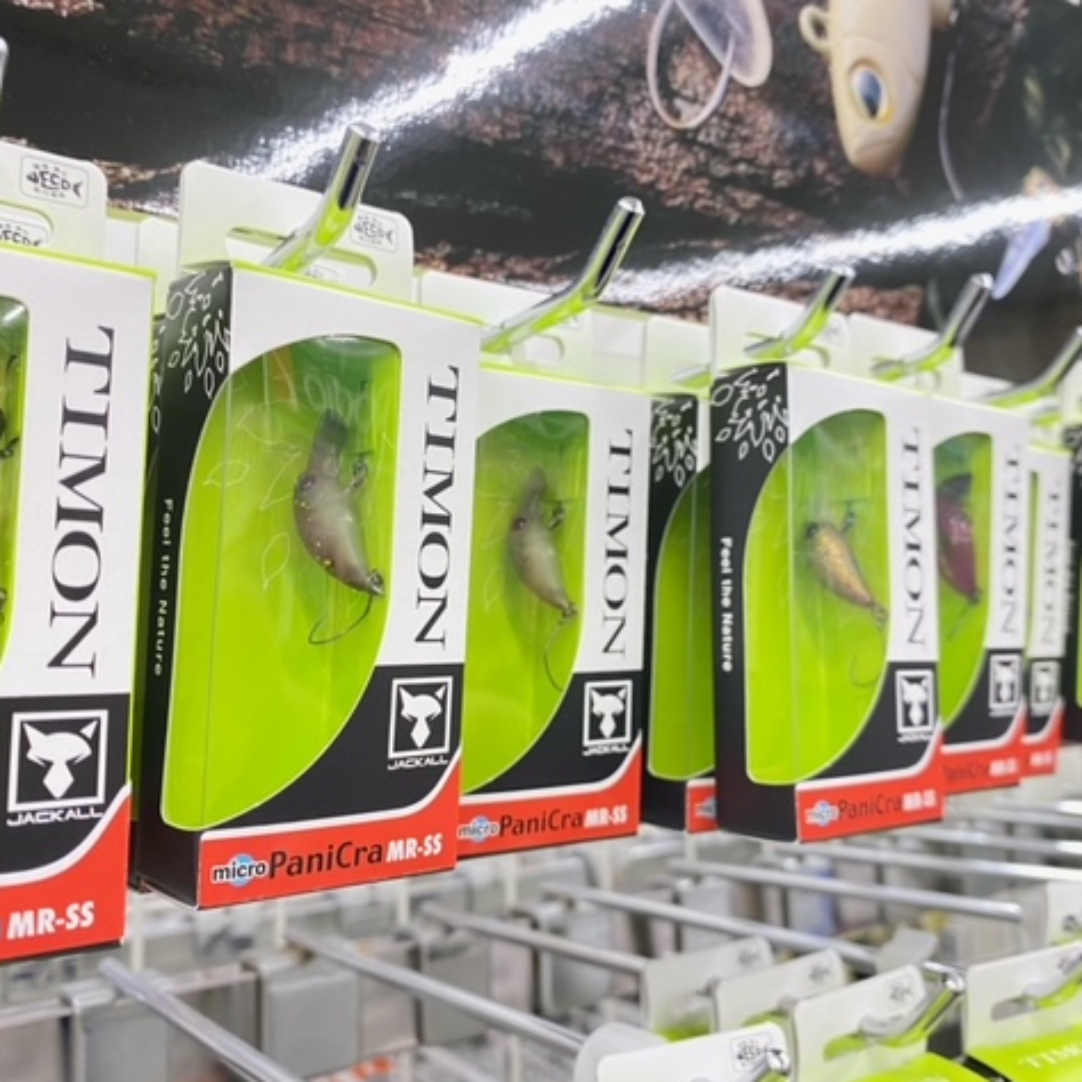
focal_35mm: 31
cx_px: 587
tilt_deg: +4.5
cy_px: 546
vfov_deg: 52.5
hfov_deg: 52.5
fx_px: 1096
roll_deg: +2.0
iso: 100
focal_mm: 4.25
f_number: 1.8
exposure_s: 1/50
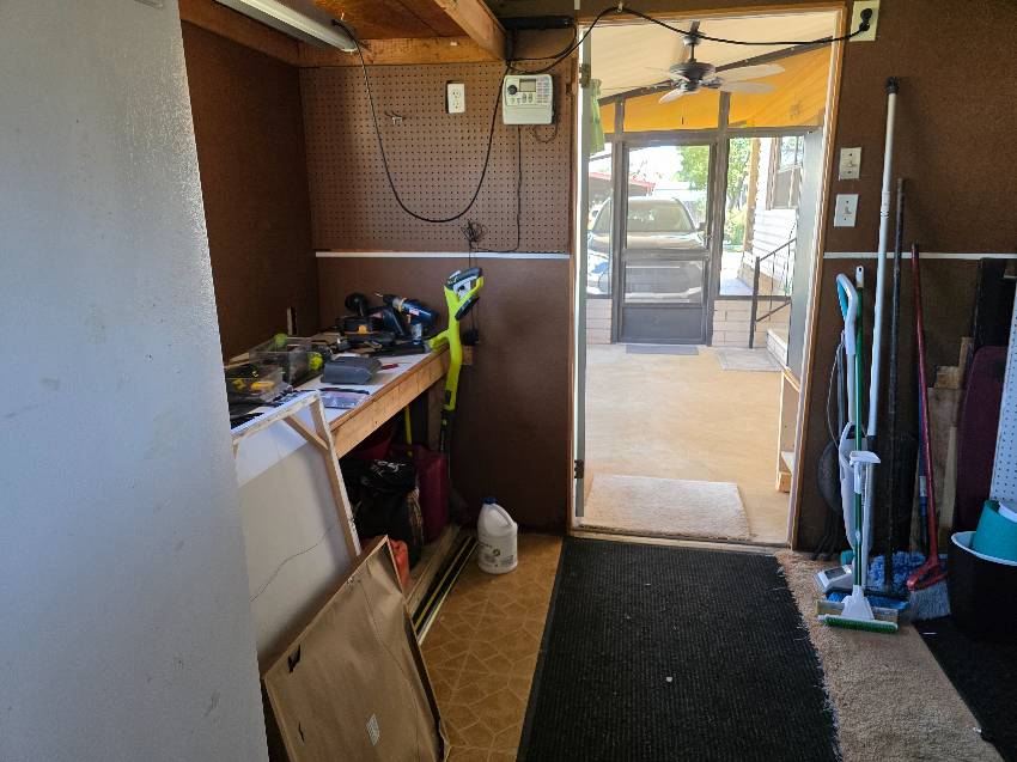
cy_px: 381
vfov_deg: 58.9
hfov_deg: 73.9
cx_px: 508
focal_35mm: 23
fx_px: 676
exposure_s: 1/120
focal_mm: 6.3
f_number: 1.7
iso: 250
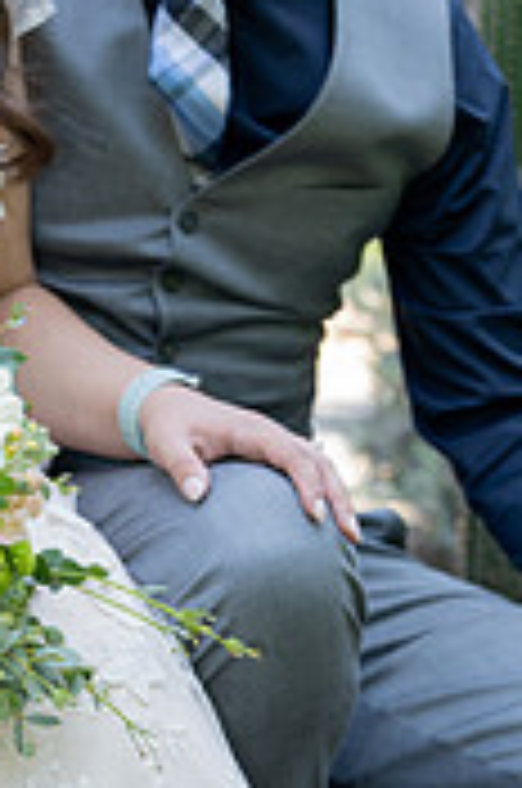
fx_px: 2533
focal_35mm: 116
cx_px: -76
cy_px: 266
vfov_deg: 17.6
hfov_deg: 11.6
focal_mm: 45
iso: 250
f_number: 3.5
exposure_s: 1/250
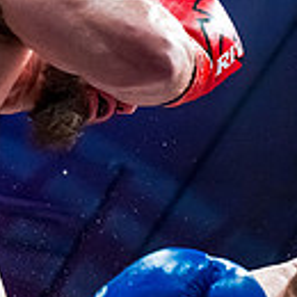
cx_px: 402
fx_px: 1475
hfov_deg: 11.2
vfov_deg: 11.5
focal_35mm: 152
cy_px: 202
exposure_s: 1/1000
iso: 4000
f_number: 4
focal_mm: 40
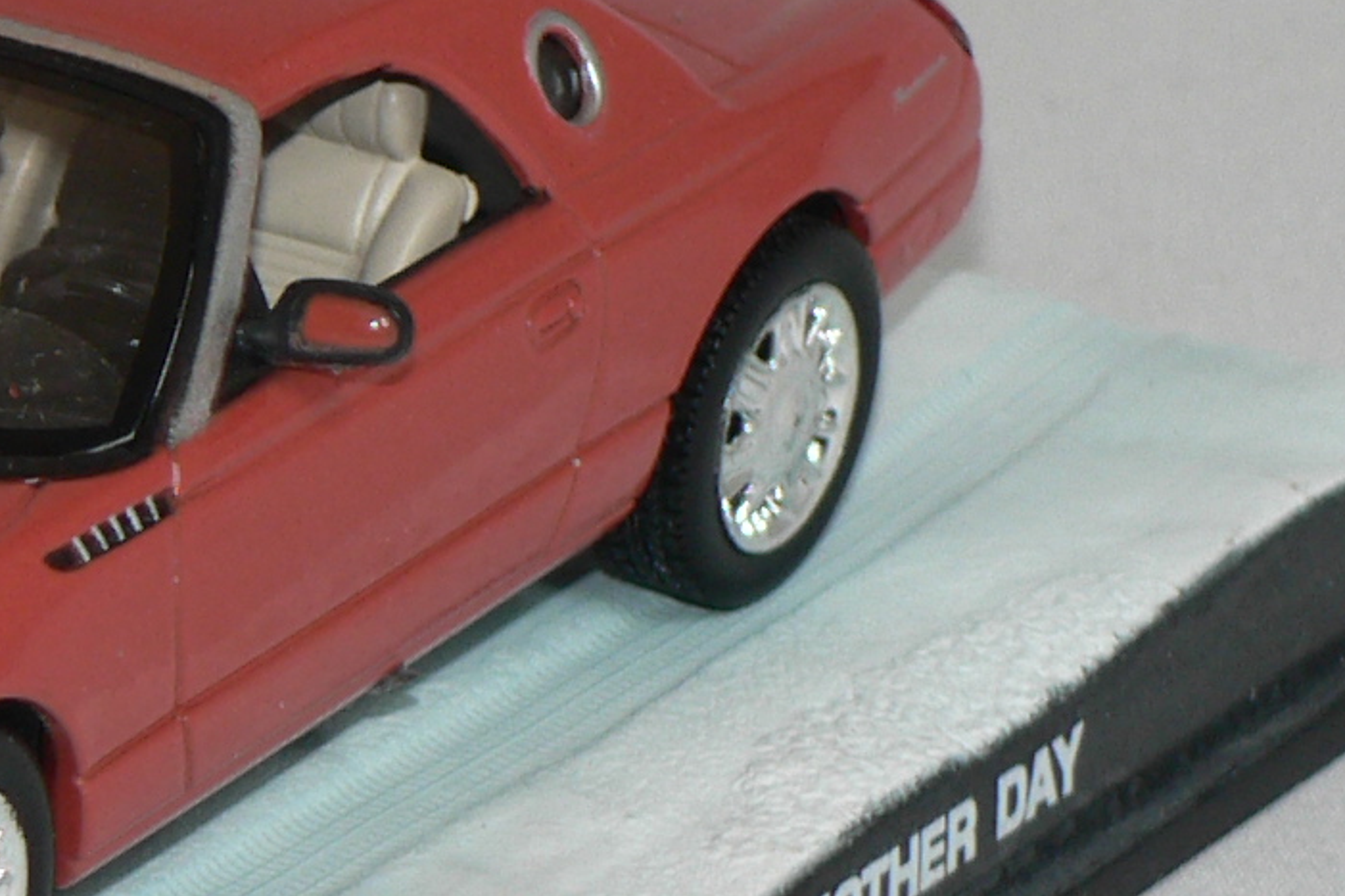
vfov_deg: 4.1
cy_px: 297
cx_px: -238
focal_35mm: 338
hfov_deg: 6.1
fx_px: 12624
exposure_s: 1/60
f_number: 3.2
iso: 80
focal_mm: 14.9
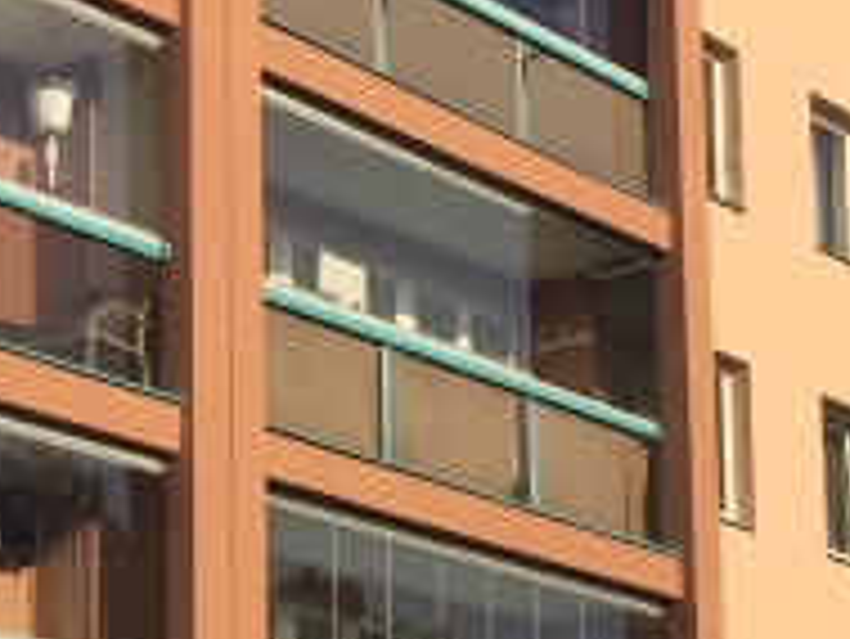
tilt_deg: +9.8
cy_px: 756
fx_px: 3071
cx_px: 828
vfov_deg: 11.6
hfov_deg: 15.5
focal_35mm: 125
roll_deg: +1.6
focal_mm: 4.15
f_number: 2.2
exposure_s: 1/2198
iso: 32
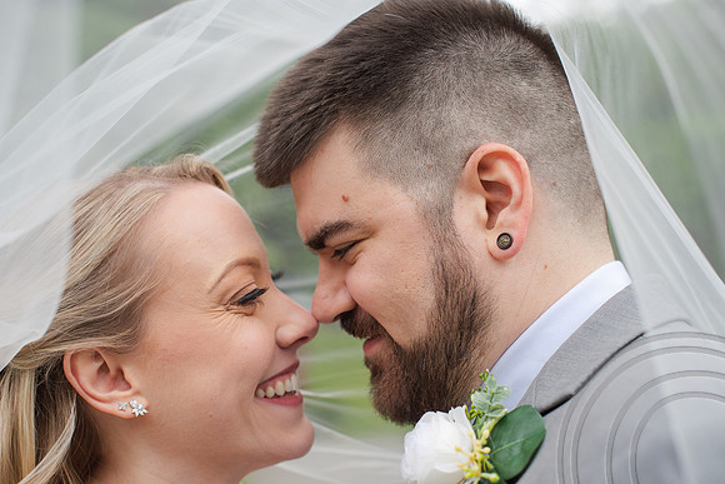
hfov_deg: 39.6
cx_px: 362
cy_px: 242
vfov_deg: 27.0
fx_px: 1007
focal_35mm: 50
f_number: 3.5
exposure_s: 1/400
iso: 100
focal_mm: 50
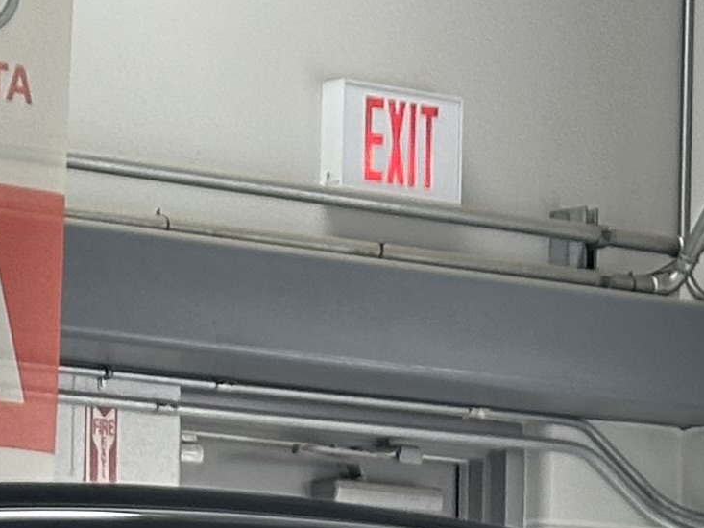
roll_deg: -1.4
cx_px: -798
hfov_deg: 7.2
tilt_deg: -0.9
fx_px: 5370
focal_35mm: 264
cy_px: 1110
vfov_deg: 5.5
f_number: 1.78
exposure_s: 1/120
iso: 64
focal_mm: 6.86
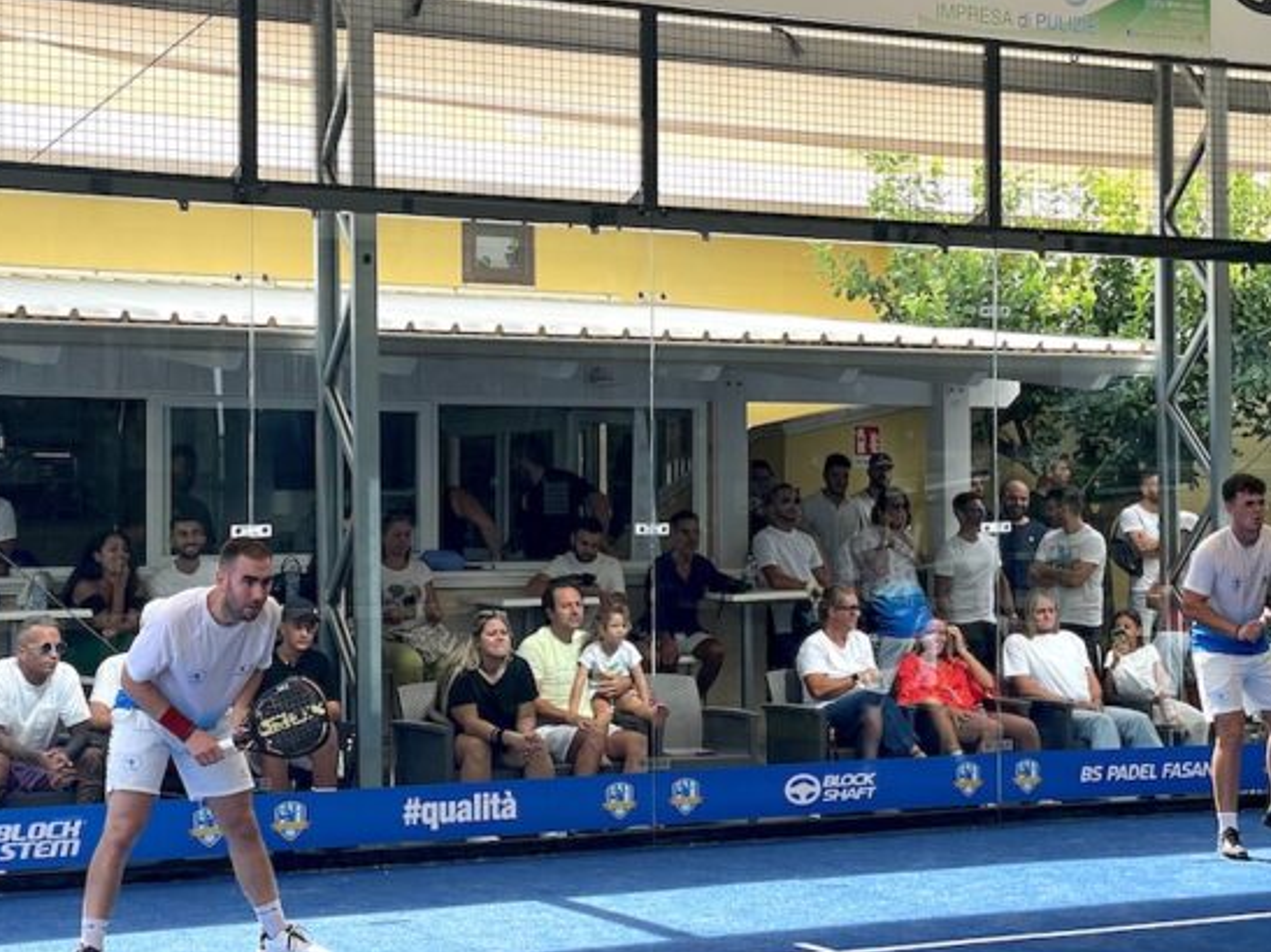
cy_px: 476
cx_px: 616
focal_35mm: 73
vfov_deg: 20.2
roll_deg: +0.6
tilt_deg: +2.5
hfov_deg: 26.7
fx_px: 2680
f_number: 2
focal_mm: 6
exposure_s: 1/335
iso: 25
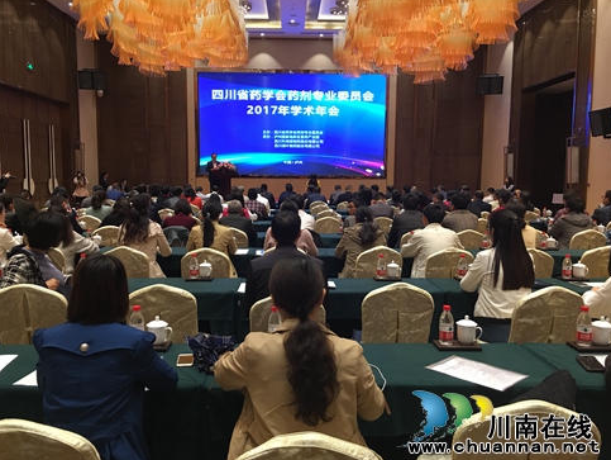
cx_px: 305
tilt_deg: -6.1
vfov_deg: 46.8
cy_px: 234
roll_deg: -0.8
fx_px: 530
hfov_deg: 59.9
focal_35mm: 30
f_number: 2.2
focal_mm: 4.15
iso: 64
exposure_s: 1/17
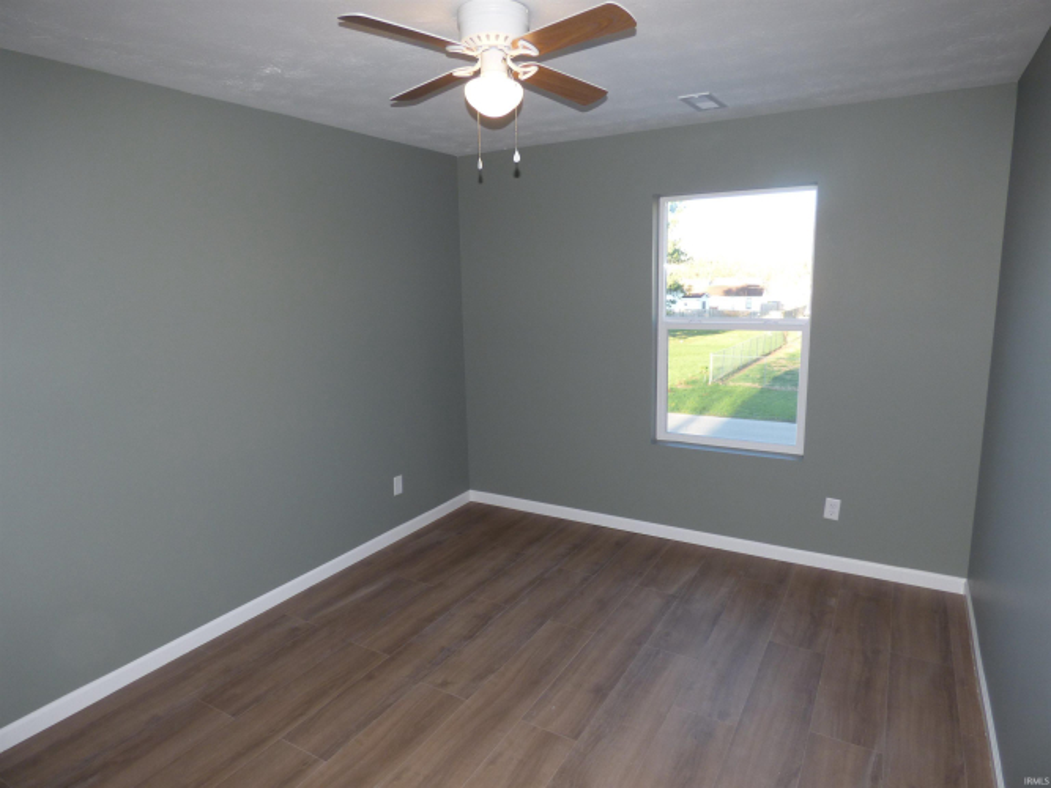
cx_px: 526
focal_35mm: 20
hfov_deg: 81.8
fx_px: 607
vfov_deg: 66.0
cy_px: 394
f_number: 2.8
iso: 100
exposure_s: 1/60
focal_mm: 3.58
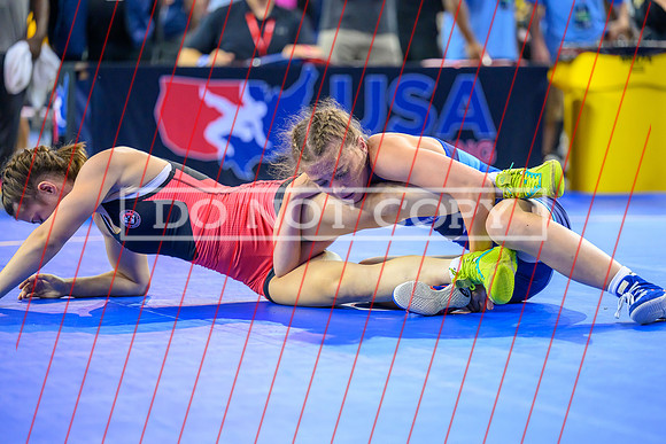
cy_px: 222
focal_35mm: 142
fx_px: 2632
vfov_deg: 9.7
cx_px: 337
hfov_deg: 14.4
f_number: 2.8
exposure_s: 1/800
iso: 4000
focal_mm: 140
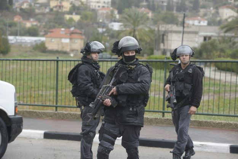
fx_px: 767
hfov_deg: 17.6
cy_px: 80
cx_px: 119
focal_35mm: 116
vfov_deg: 11.8
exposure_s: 1/250
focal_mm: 116
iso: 800
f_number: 5.6
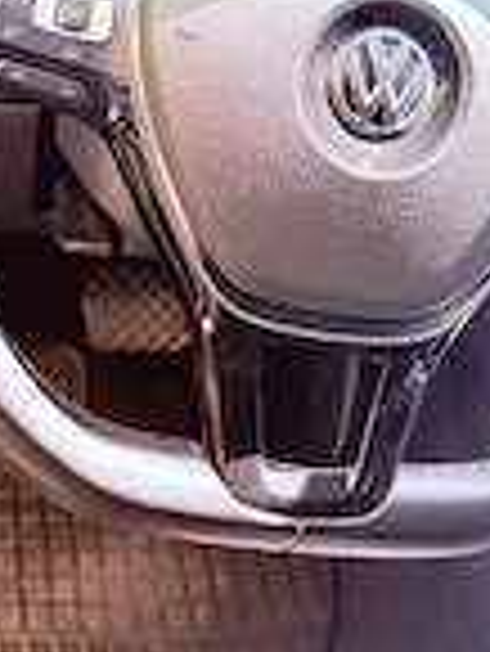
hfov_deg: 22.3
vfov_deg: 28.9
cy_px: 153
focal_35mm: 66
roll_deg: -13.6
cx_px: 211
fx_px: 1244
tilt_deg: -29.0
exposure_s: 1/65
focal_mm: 6.76
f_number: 1.78
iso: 200
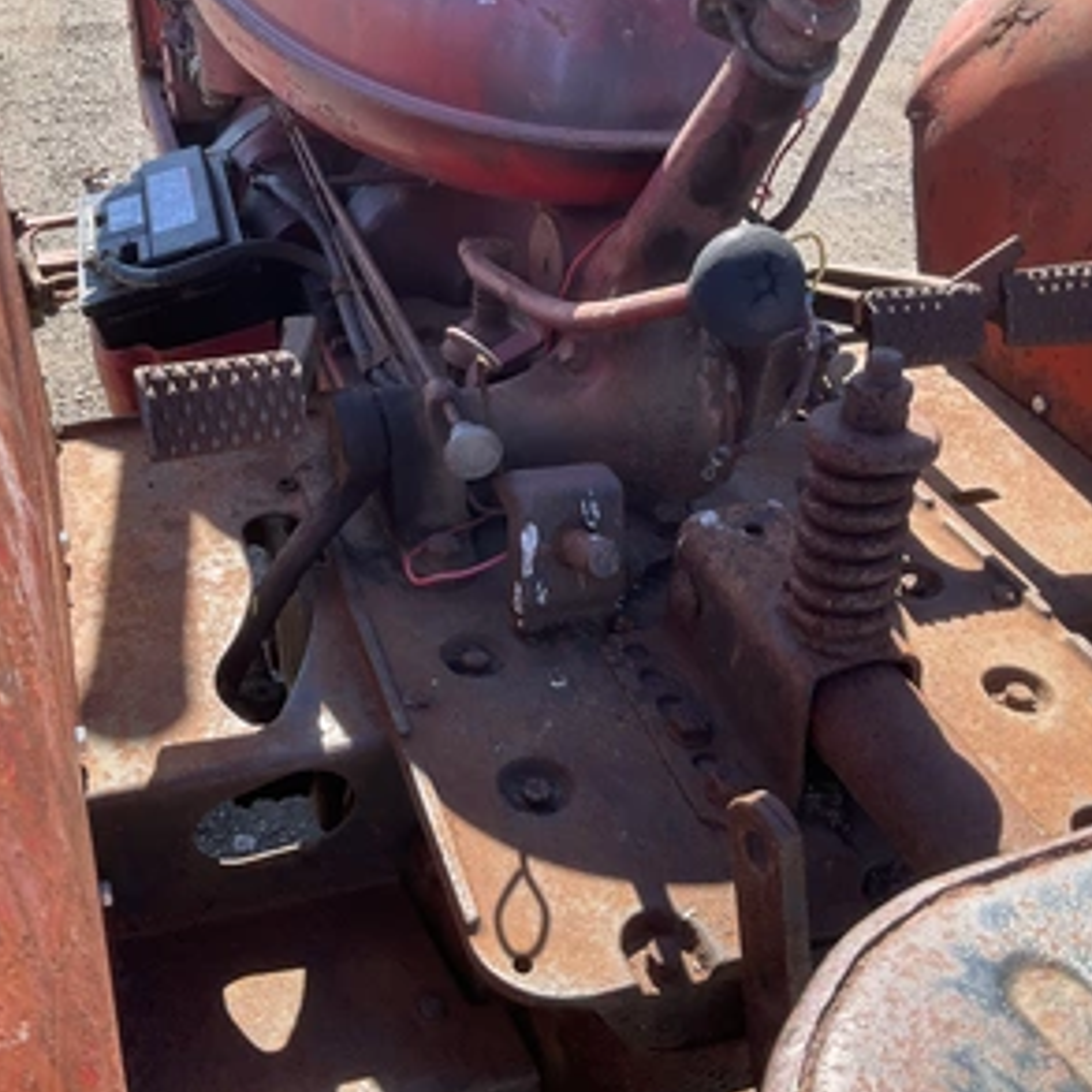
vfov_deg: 47.2
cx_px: 470
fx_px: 1249
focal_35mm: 35
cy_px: 548
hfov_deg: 47.1
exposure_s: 1/422
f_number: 1.8
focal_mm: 3
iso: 25
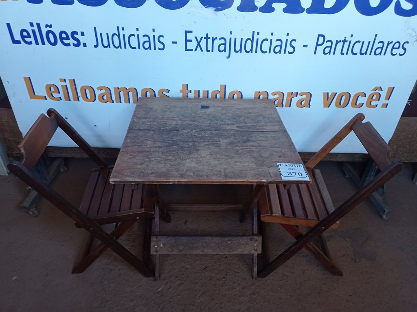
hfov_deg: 63.5
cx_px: 208
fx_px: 337
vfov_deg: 49.7
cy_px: 156
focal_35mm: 28
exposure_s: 1/60
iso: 143
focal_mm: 4.7
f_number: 1.79
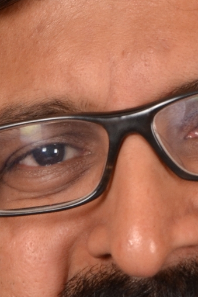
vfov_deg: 2.7
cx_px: 147
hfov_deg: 1.8
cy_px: 380
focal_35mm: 762
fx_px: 6285
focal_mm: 105
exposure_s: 1/200
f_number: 10
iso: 160
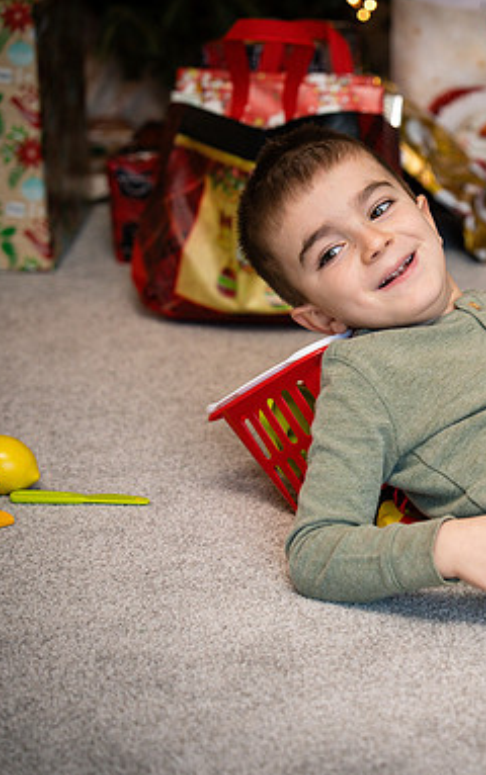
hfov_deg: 12.0
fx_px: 2284
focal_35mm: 108
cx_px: 512
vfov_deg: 19.3
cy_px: 388
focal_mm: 70
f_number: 2.8
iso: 800
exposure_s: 1/250
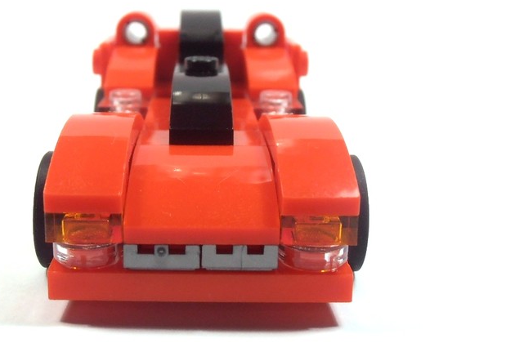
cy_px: 147
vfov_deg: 24.6
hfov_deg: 36.1
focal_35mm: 55
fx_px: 787
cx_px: 202
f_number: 3.9
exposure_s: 1/50
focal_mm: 6.61
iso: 80
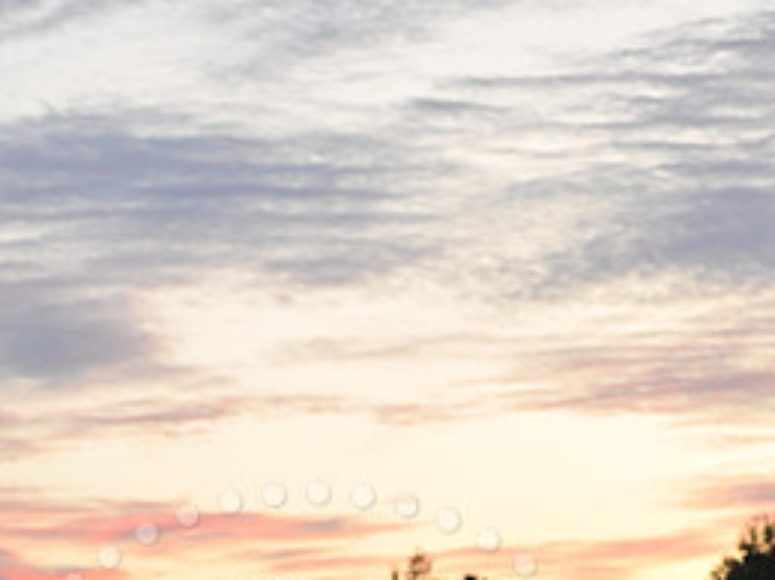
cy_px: 840
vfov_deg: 6.1
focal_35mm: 241
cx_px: 311
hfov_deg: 8.2
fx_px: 5393
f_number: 3.5
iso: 1600
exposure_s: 1/250
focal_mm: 112
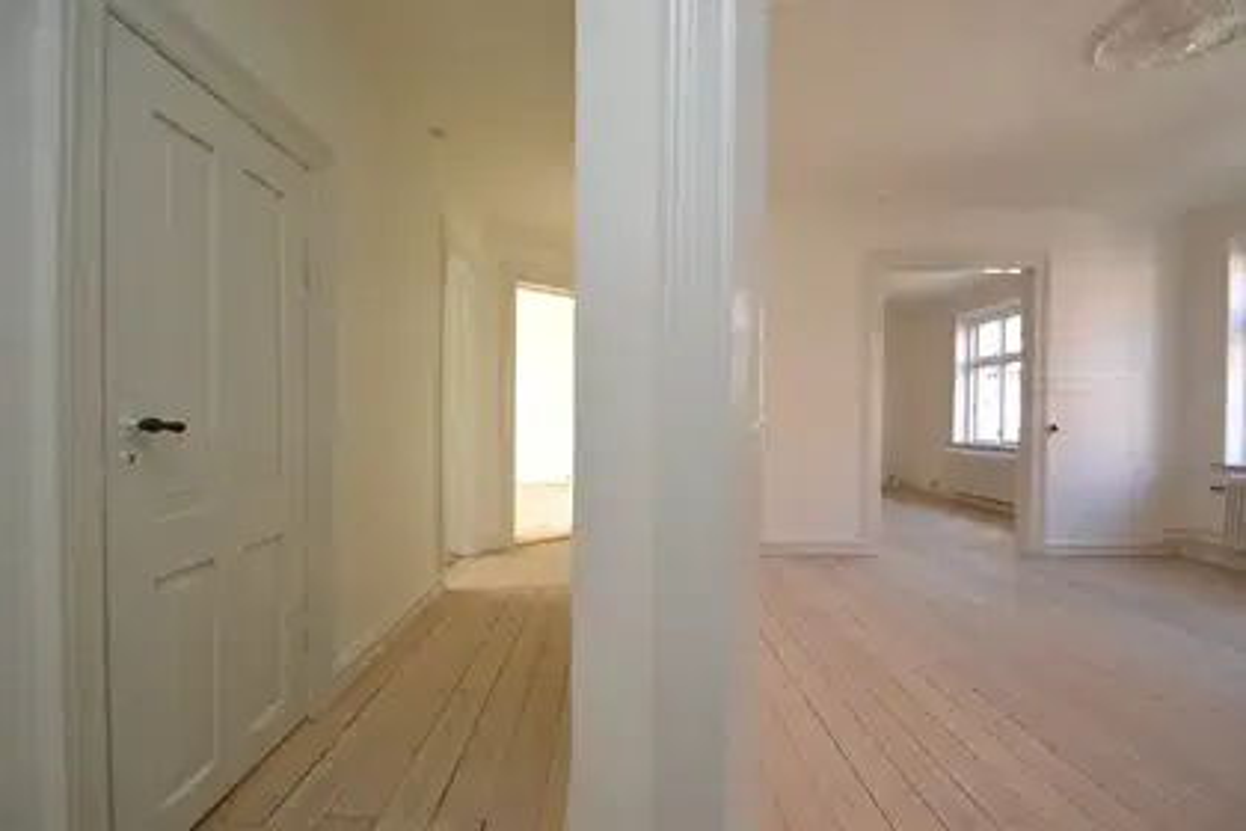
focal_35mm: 15
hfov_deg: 100.4
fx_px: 519
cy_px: 416
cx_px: 623
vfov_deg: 77.3
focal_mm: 10
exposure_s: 1/80
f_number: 4.5
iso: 400
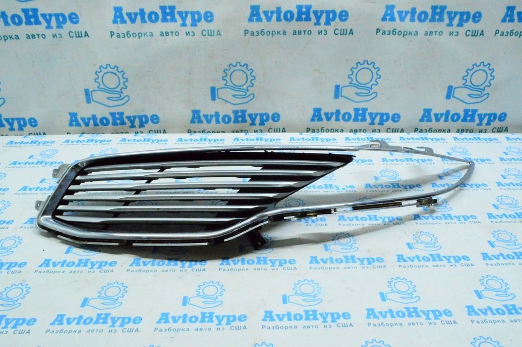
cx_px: 261
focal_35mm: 30
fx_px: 435
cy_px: 174
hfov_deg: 62.0
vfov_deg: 43.5
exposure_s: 1/80
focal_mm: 20
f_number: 25
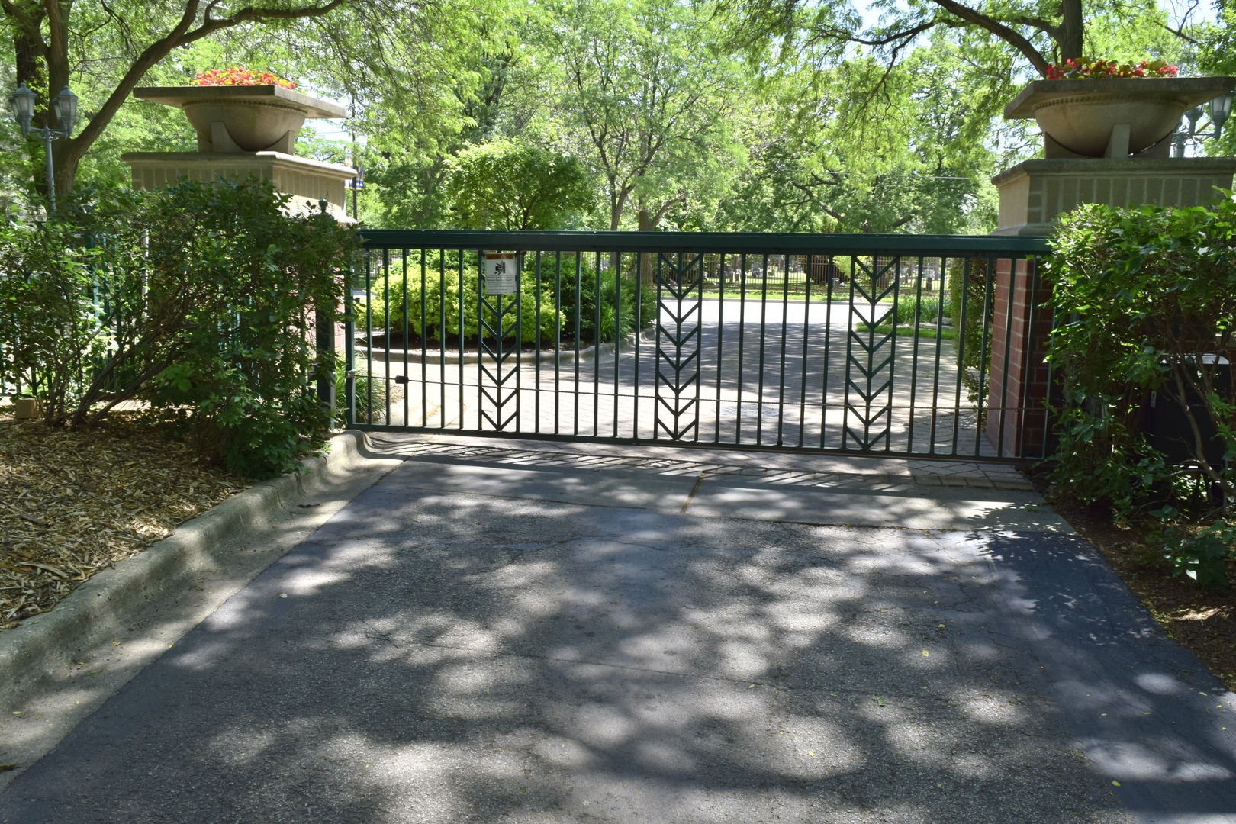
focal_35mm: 30
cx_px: 618
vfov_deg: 43.6
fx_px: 1030
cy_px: 412
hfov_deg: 61.9
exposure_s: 1/200
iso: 400
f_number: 10
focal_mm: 20
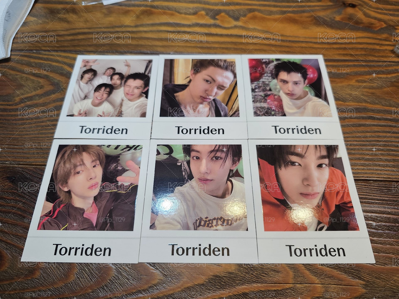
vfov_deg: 58.9
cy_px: 150
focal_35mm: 23
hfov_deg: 73.9
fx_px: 265
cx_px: 200
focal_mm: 6.3
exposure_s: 1/120
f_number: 1.7
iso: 80
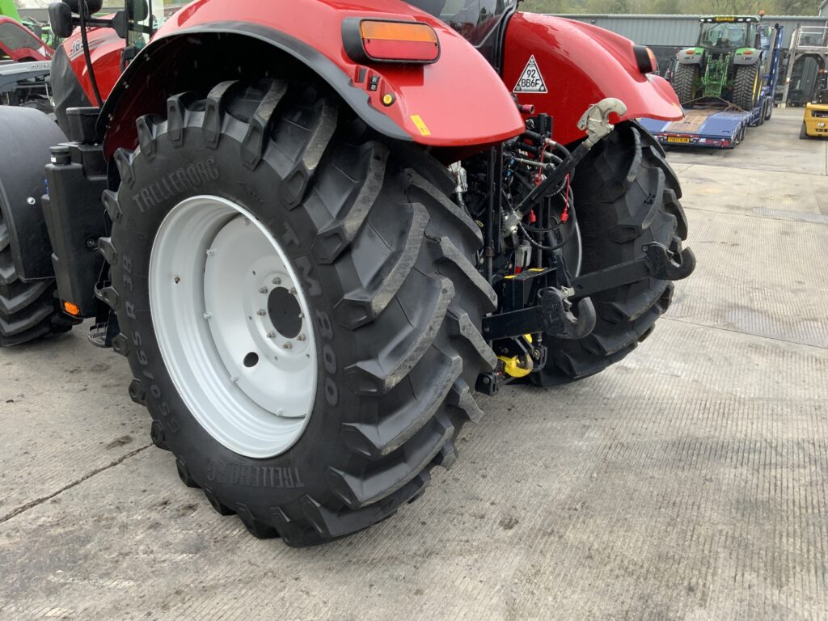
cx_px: 414
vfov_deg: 48.2
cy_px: 310
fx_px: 694
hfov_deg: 61.7
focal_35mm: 29
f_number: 1.8
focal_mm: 3
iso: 32
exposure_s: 1/122
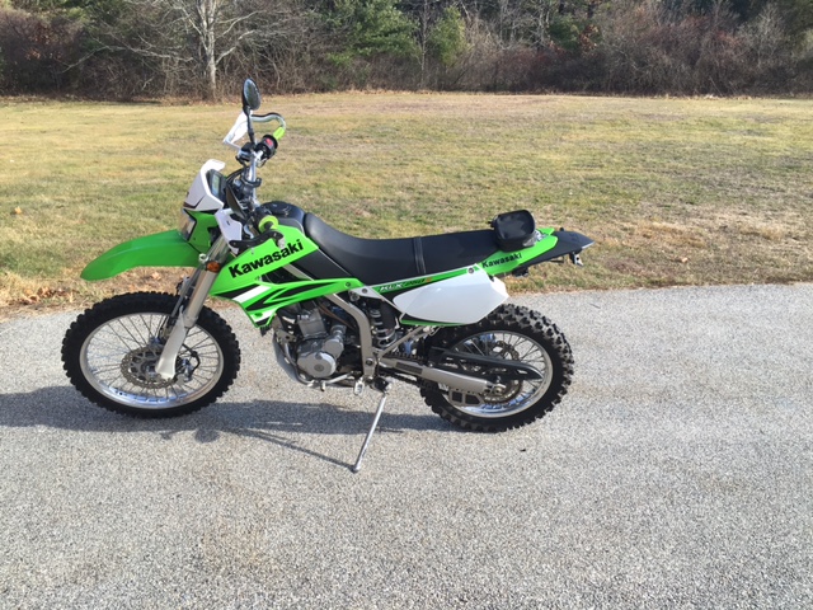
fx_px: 681
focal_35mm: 29
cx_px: 406
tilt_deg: -19.3
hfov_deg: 61.7
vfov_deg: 48.2
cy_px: 305
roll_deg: -1.6
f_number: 2.2
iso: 25
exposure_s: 1/447
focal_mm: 4.15
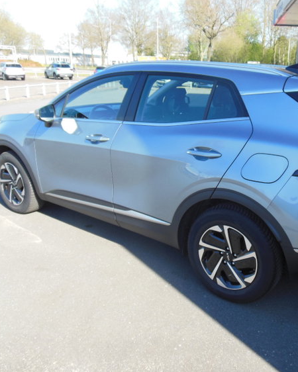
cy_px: 187
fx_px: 364
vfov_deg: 54.2
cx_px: 210
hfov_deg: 43.6
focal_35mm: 33
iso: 125
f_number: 3.2
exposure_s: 1/400
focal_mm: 4.5
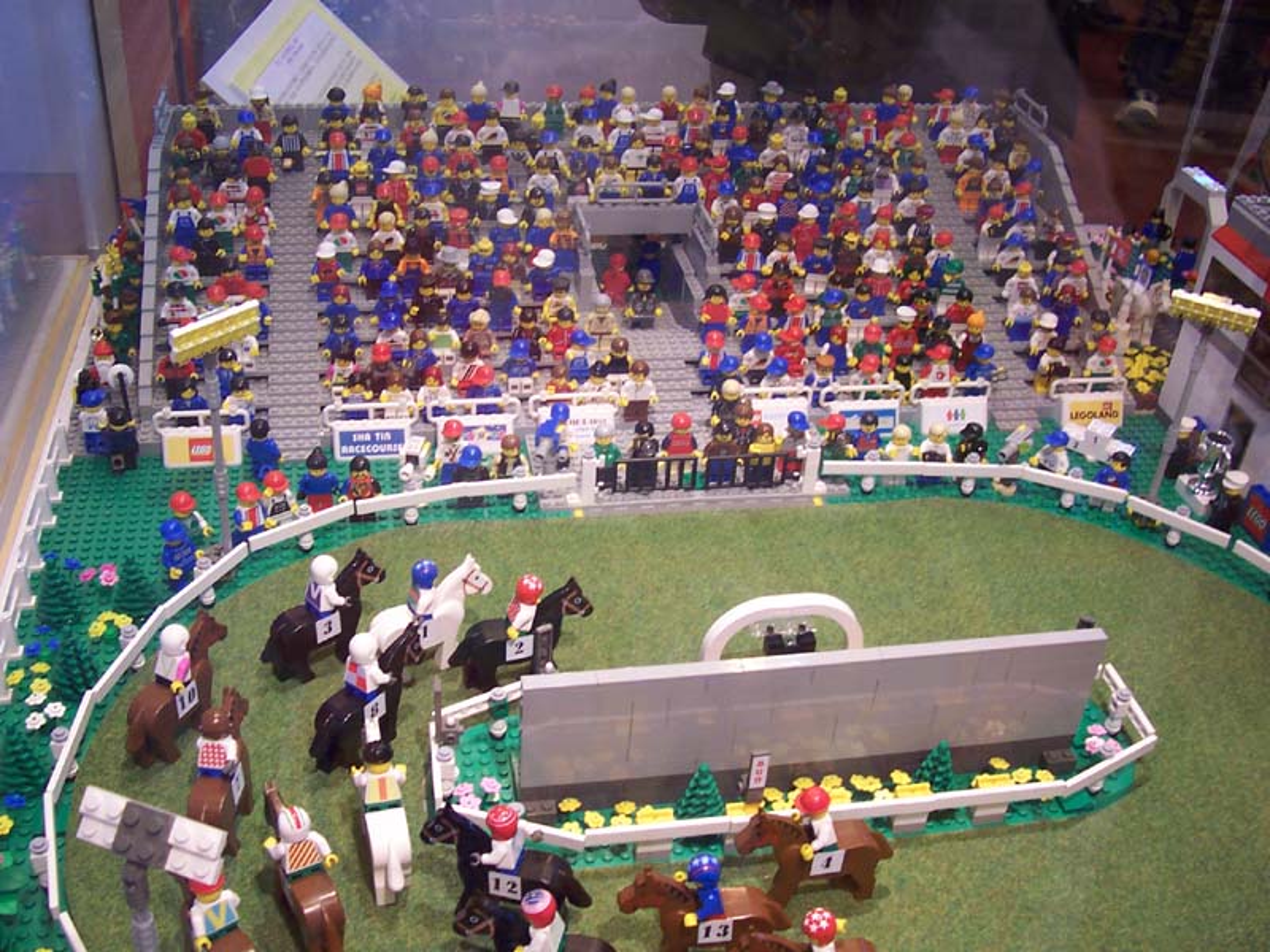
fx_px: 1357
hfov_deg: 50.1
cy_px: 476
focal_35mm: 37
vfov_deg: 38.7
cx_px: 635
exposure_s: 1/30
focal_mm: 5.6
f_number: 2.8
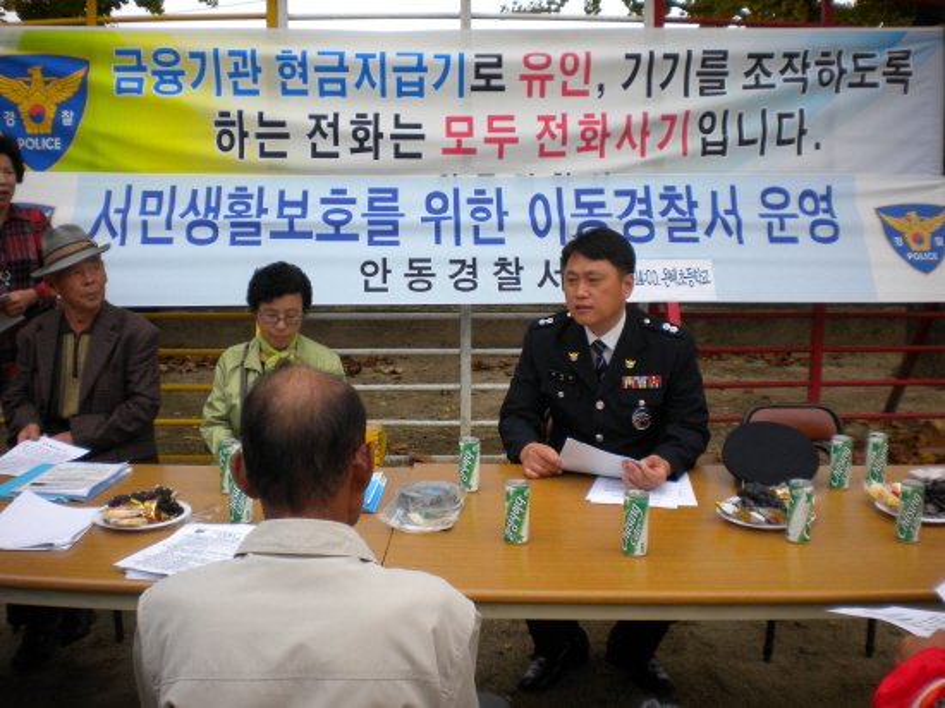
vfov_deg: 40.7
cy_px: 354
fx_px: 955
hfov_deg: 52.6
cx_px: 472
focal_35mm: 35
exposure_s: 1/220
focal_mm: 6.3
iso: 80
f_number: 4.6
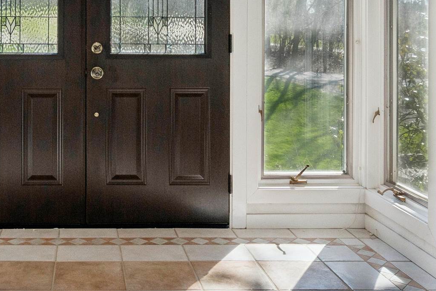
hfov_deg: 39.4
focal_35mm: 48
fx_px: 581
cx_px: 85
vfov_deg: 27.1
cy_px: 31
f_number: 10
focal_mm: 16
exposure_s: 1/250
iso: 800
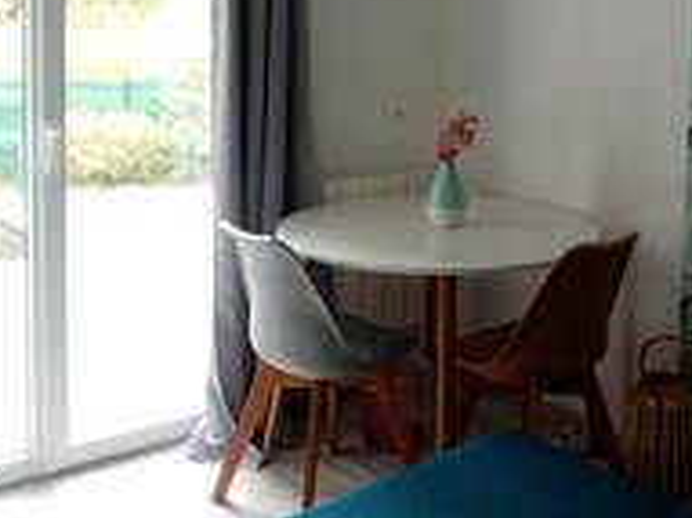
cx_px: 507
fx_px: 979
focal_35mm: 49
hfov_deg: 38.1
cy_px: 83
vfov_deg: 28.8
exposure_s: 1/33.3
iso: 139
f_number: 1.8
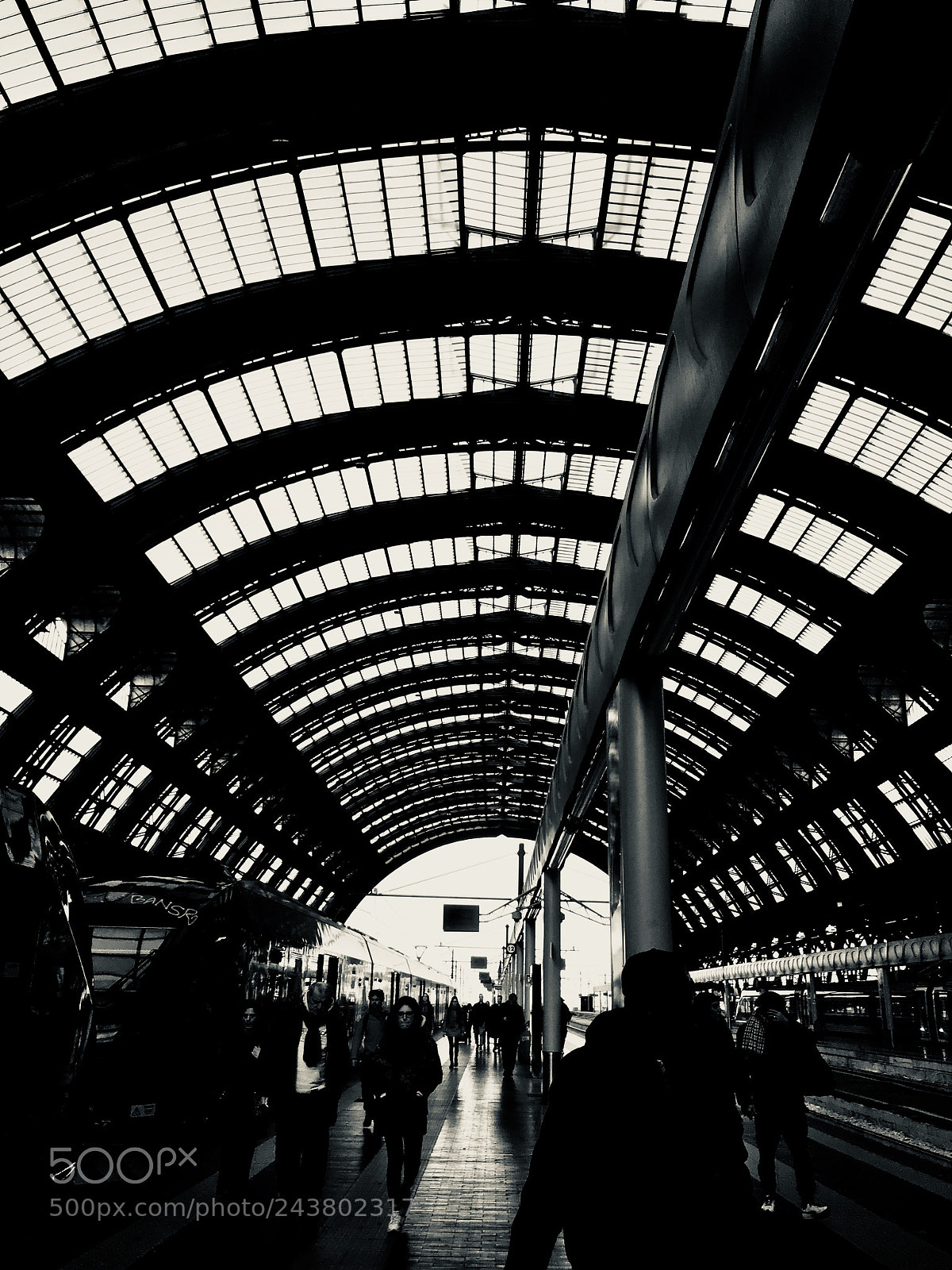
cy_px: 635
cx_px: 476
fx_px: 1063
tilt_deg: +18.3
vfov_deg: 61.7
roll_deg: -0.8
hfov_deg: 48.2
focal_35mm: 29
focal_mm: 4.15
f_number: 2.2
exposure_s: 1/268
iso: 25
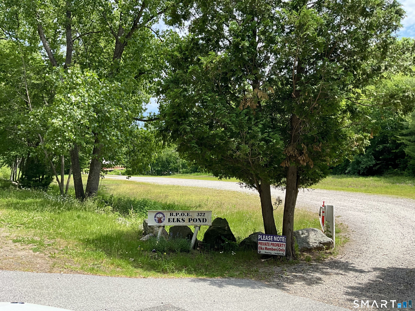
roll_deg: +0.9
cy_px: 156
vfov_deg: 48.2
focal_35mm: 29
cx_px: 208
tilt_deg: +1.8
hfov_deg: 61.7
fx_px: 348
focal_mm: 3
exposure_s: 1/978
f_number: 1.8
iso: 25
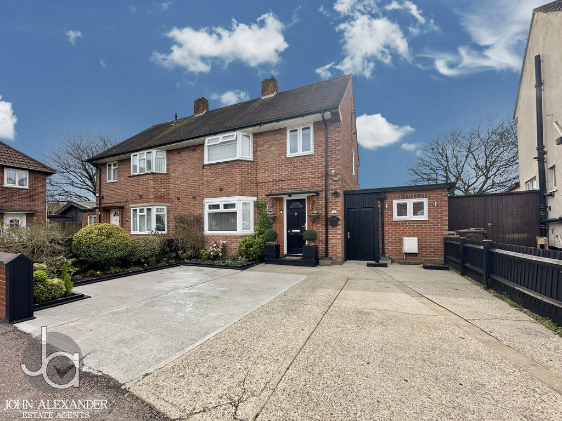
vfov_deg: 85.7
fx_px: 227
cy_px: 210
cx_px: 281
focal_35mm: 14
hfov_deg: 102.1
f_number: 2.2
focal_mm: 2.22
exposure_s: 1/535
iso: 40
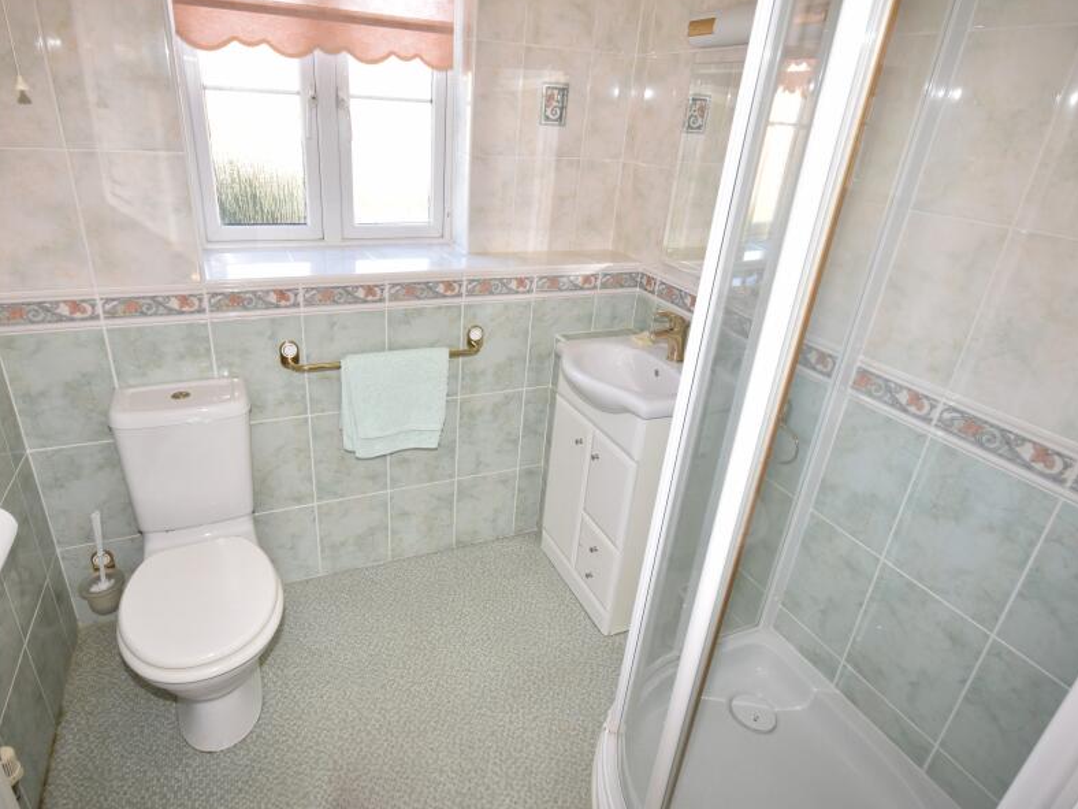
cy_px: 389
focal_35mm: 21
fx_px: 642
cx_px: 492
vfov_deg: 64.4
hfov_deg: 79.8
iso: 400
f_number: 5.6
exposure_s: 1/60
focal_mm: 11
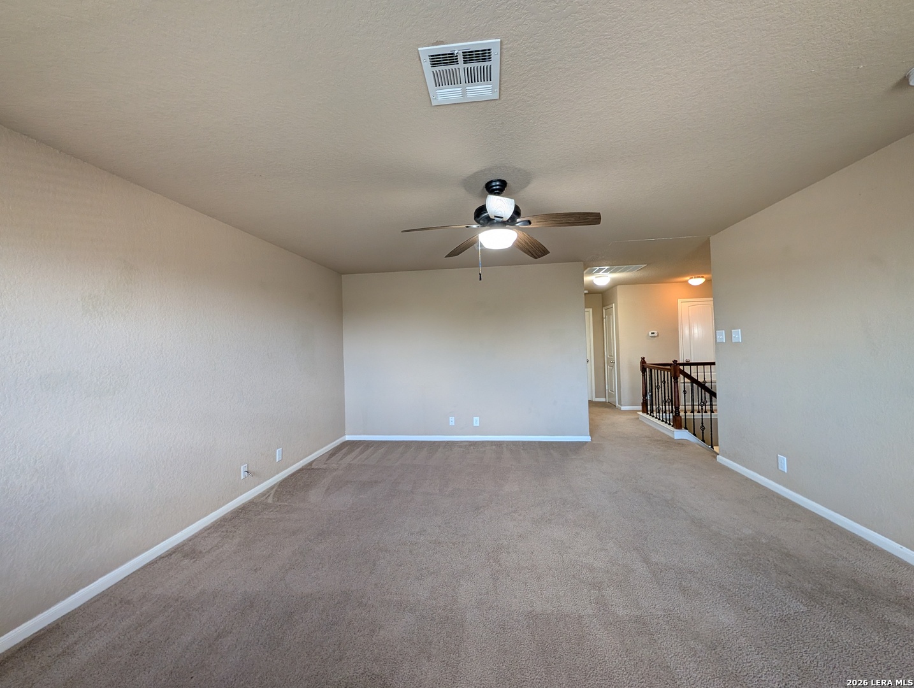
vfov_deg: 94.7
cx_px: 457
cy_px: 344
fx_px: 317
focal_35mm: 12
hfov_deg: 110.5
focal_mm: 2.02
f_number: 1.7
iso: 111
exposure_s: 1/60
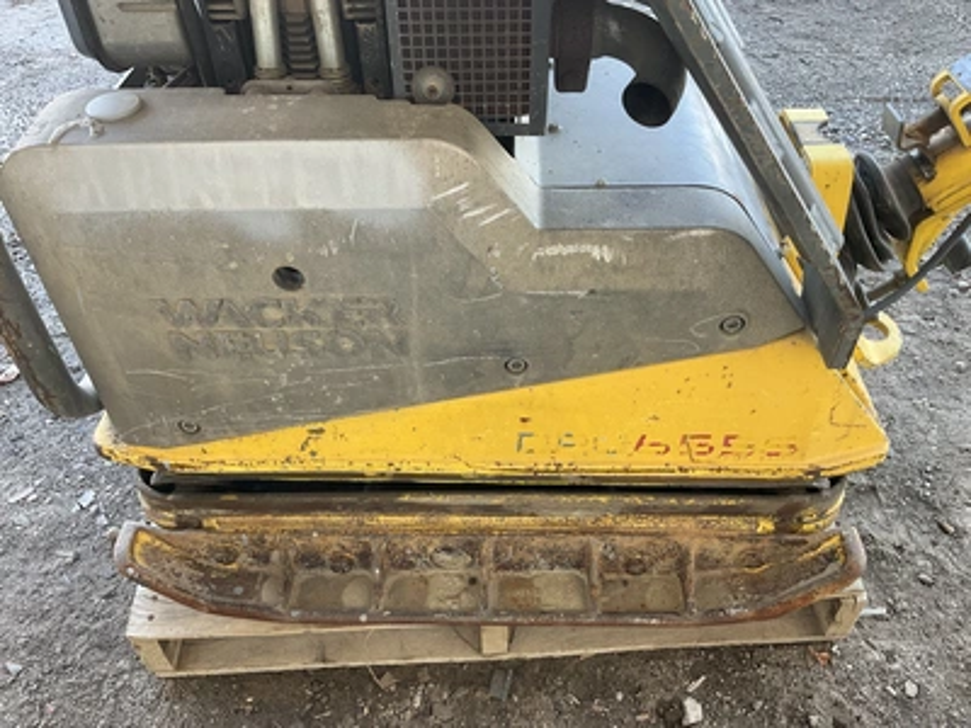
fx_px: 813
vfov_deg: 48.2
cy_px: 364
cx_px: 486
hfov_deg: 61.7
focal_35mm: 29
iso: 64
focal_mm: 3
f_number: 1.8
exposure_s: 1/122
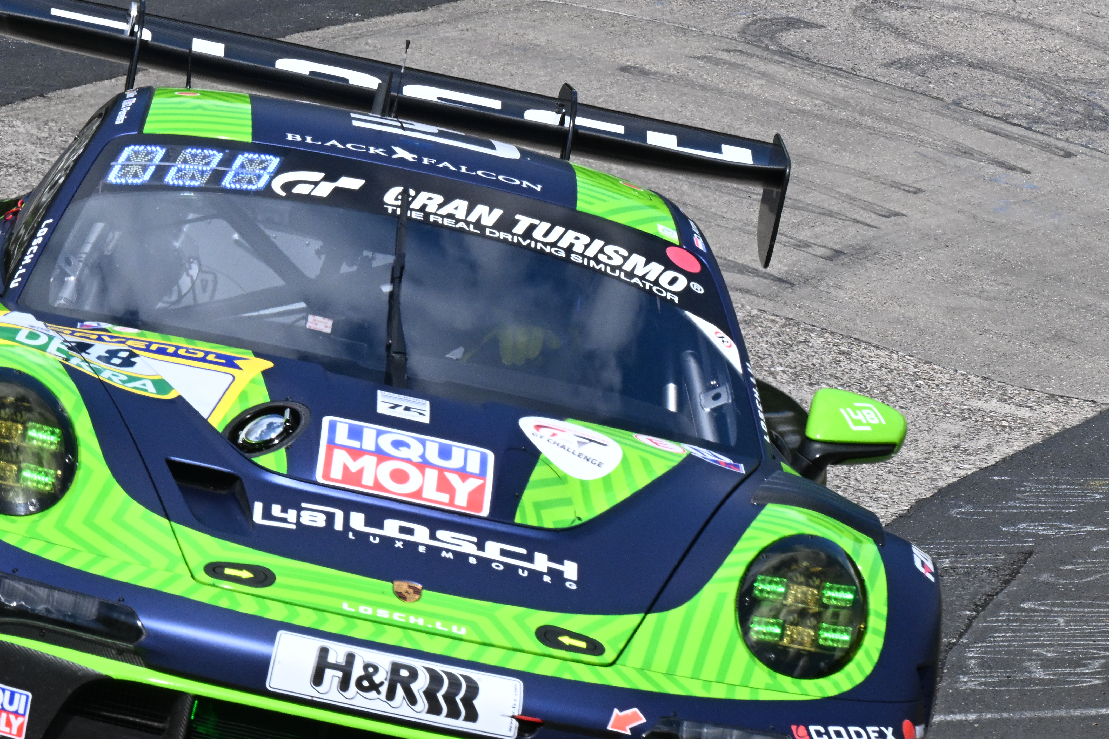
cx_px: 370
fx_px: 14293
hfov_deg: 4.4
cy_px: 301
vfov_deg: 3.0
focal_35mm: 464
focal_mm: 240
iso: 1600
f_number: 22
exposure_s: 1/800
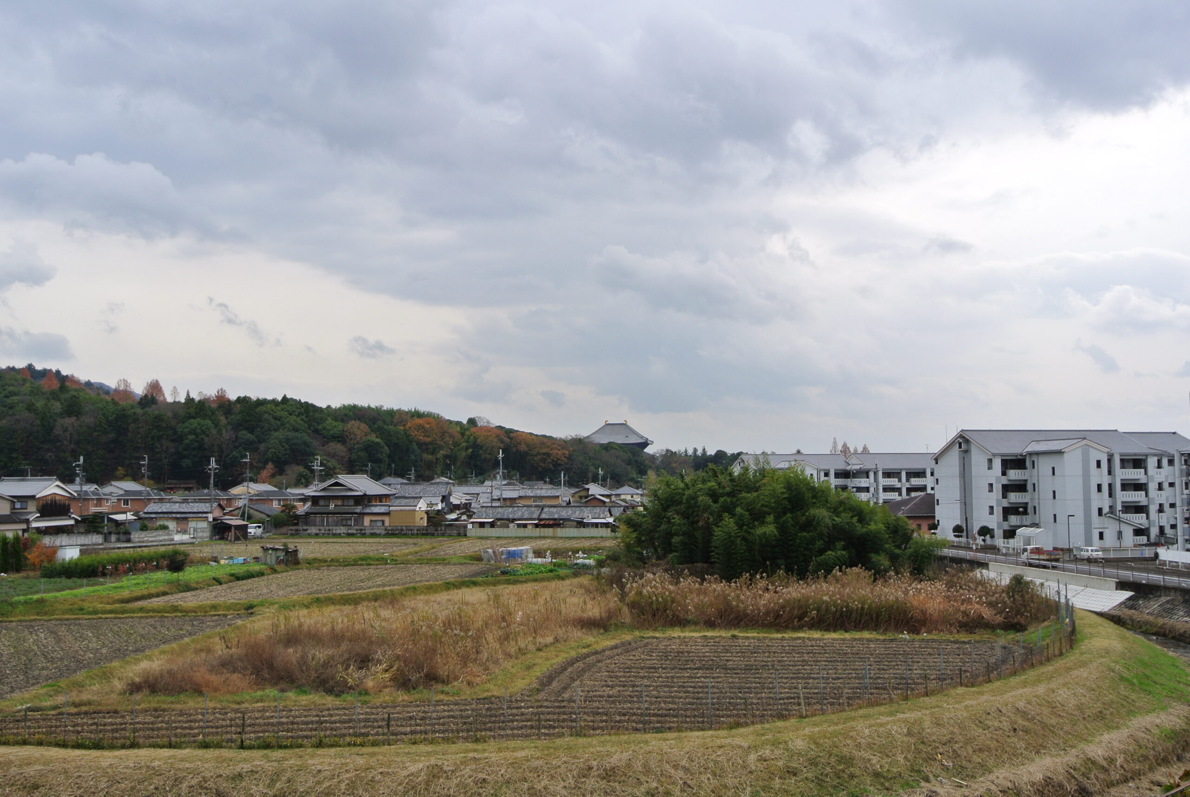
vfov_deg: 38.0
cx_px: 595
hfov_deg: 54.4
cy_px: 398
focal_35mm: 35
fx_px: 1158
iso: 100
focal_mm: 13
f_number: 5.6
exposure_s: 1/200
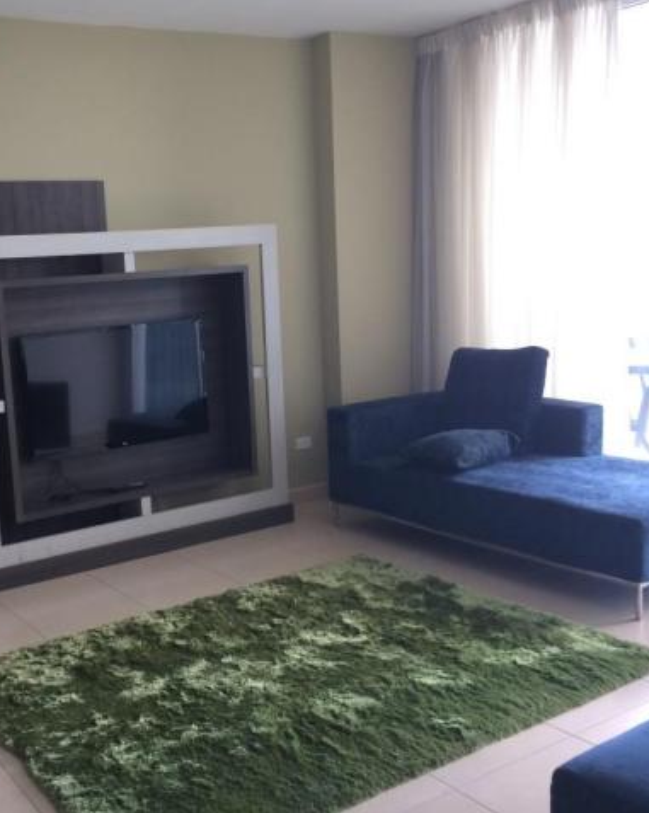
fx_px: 913
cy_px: 406
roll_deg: +1.6
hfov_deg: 38.1
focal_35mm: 38
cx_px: 164
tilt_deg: -8.5
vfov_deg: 48.0
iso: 40
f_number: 2.2
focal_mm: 4.15
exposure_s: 1/30
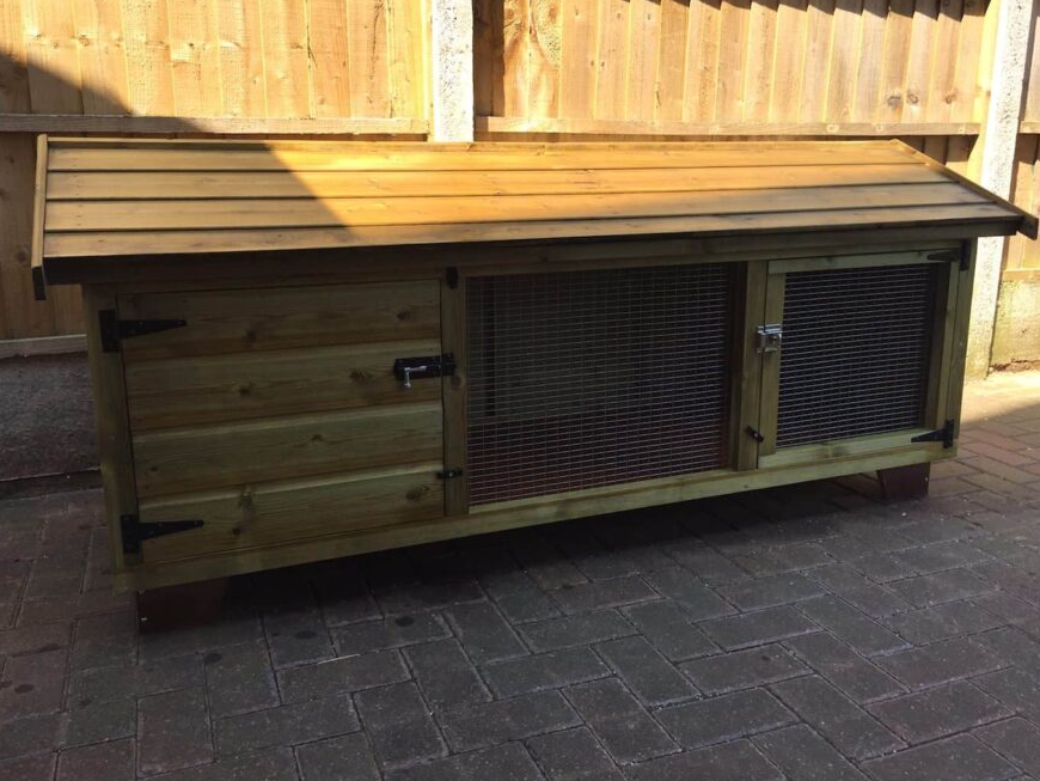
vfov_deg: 46.8
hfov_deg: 59.9
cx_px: 512
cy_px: 388
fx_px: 902
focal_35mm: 30
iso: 32
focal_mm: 4.15
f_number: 2.2
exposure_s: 1/399
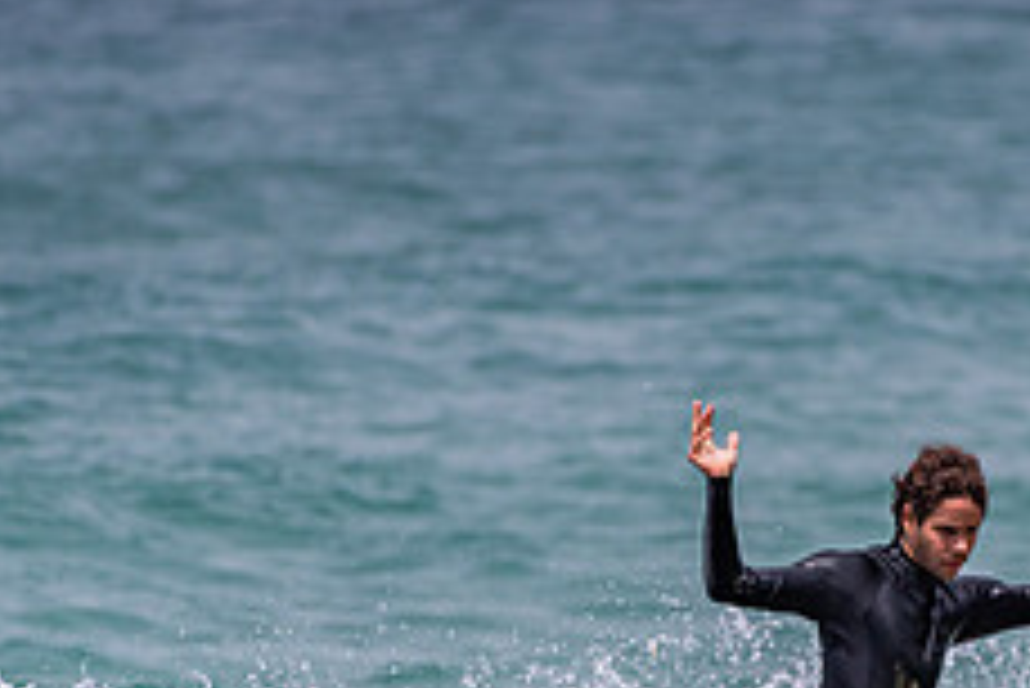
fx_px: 36215
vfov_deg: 1.1
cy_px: 821
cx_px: 828
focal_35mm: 1265
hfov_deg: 1.6
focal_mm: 500
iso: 220
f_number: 5.6
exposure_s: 1/1600
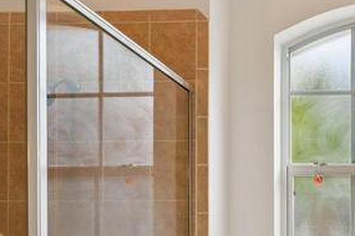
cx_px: 415
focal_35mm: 48
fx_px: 473
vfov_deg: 25.9
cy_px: 261
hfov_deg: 34.0
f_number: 8
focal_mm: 19
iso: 400
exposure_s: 1/200
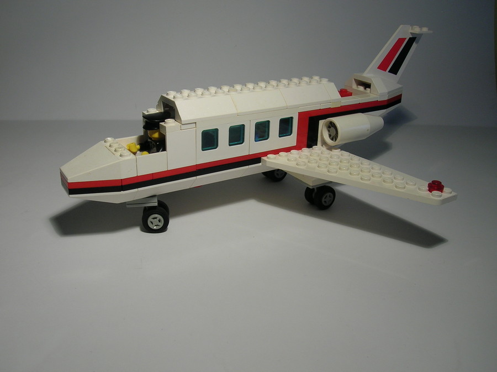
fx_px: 488
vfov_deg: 41.7
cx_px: 248
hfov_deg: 54.0
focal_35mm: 34
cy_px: 186
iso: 50
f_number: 4.9
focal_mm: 5.7
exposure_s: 1/26.4
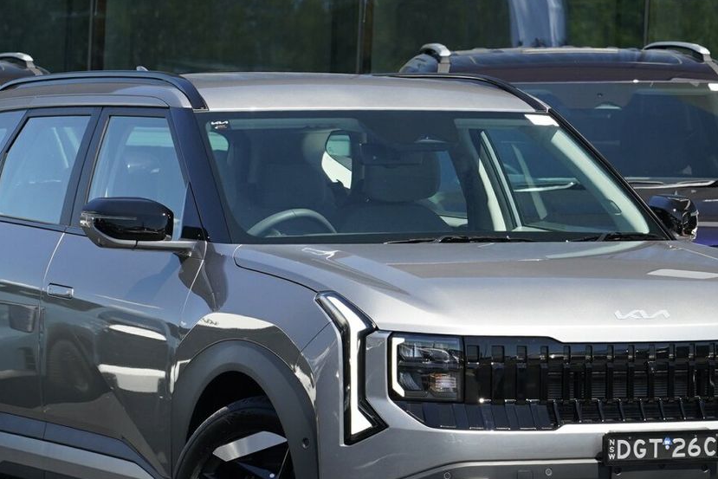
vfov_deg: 9.0
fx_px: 3032
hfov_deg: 13.5
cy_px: 341
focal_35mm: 152
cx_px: 365
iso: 1000
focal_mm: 105
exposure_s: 1/500
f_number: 7.1
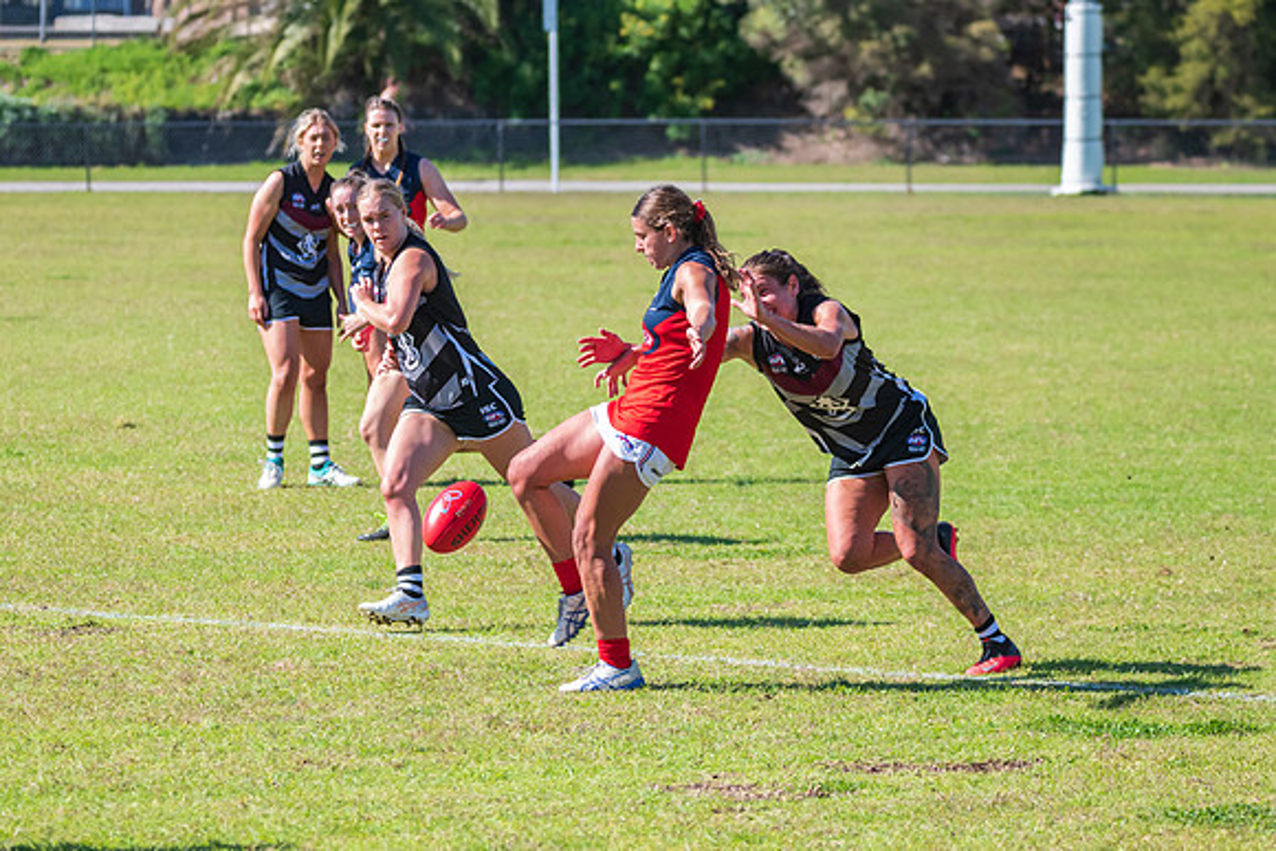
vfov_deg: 5.9
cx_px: 509
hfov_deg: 8.9
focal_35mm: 232
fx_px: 8210
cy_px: 466
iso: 800
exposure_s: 1/2000
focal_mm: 170
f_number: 6.3
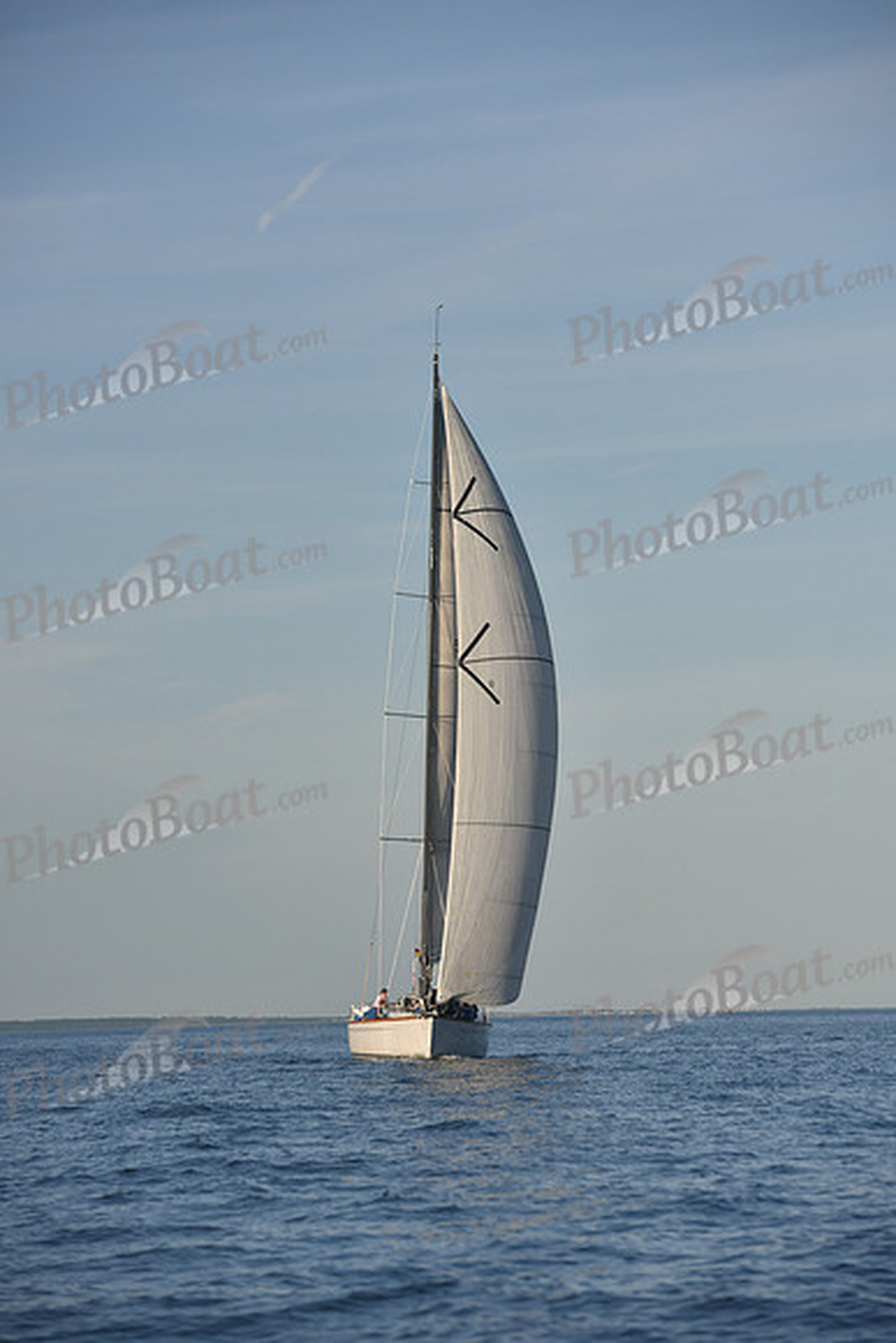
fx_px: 5410
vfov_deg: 14.2
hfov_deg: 9.5
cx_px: 448
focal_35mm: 145
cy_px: 672
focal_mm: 145
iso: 250
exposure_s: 1/800
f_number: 5.6
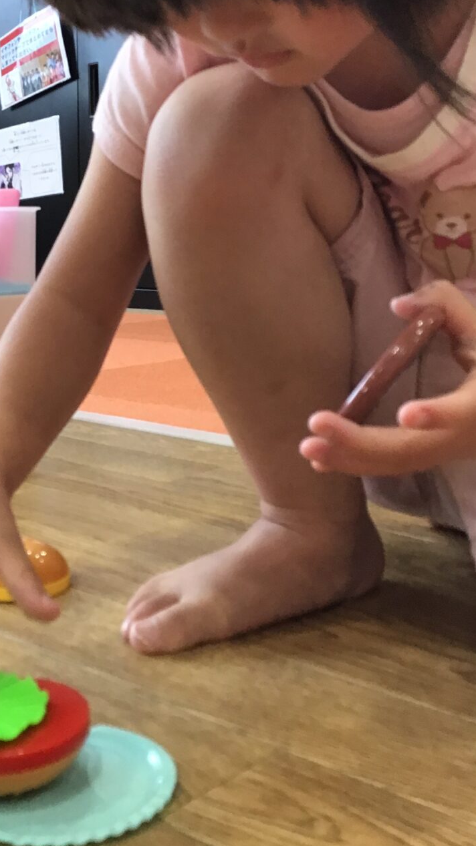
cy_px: 253
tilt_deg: -4.6
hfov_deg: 24.6
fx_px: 1078
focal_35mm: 48
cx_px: 111
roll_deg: -1.2
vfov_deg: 42.1
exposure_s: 1/30
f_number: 2.4
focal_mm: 3.3
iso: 32
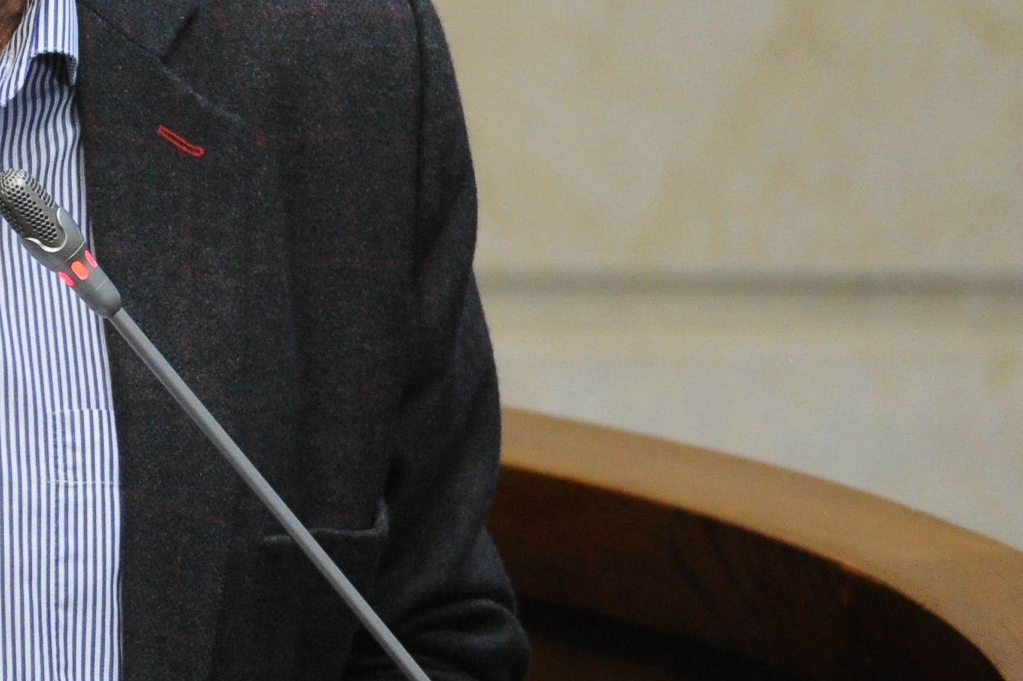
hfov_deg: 1.6
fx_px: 36094
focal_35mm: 1271
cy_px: 176
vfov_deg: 1.1
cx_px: -138
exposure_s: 1/320
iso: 4000
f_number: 4
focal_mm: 400
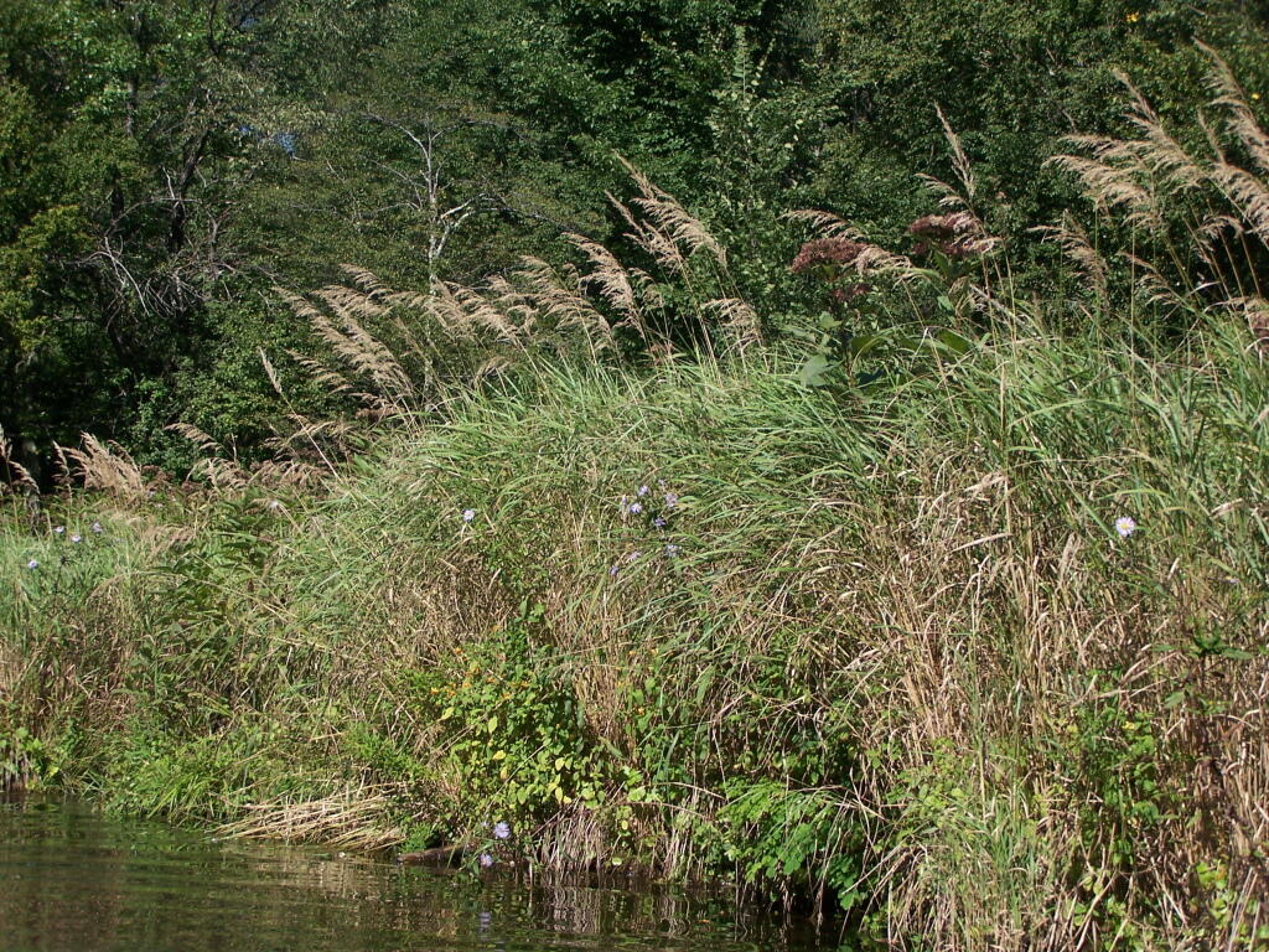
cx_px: 634
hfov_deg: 32.7
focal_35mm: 59
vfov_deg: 24.8
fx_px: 2163
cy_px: 476
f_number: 3.1
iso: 80
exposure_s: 1/1000
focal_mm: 9.8
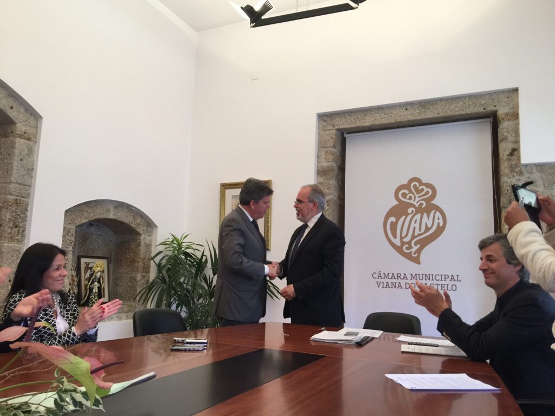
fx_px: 465
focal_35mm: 29
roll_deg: -2.3
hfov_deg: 61.7
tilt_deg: +8.2
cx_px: 278
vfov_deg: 48.2
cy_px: 208
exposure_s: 1/33
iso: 64
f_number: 2.2
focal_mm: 4.15
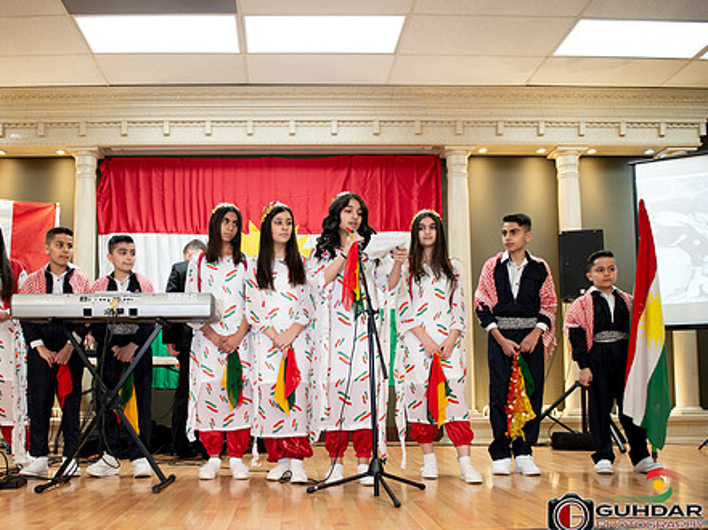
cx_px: 294
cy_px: 328
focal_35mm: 34
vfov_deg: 41.5
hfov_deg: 53.7
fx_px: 695
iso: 720
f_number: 2.8
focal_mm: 24
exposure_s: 1/200
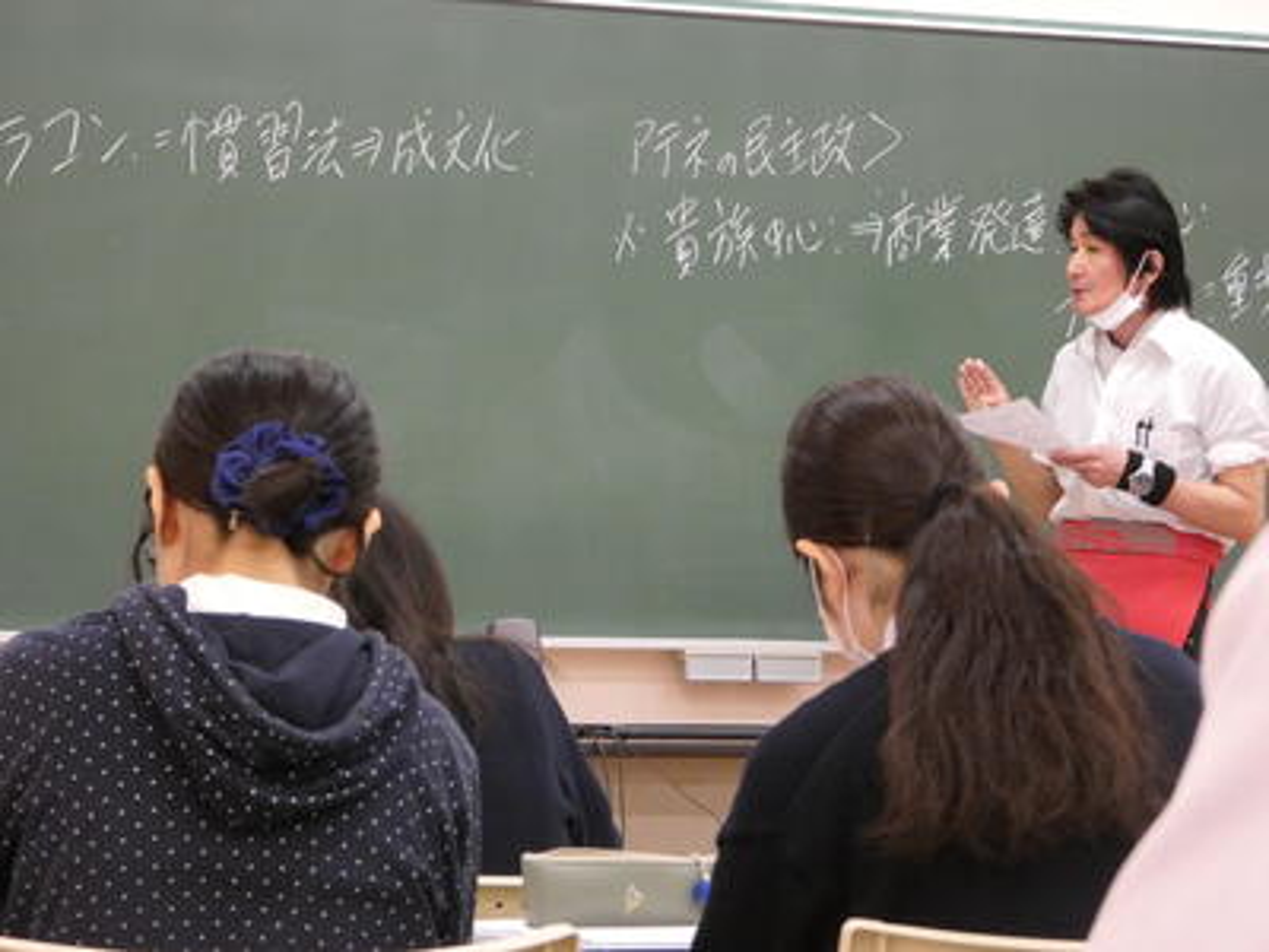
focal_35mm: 115
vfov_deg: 12.9
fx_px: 4216
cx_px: 634
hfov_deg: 17.1
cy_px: 476
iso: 800
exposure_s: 1/80
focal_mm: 20.5
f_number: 5
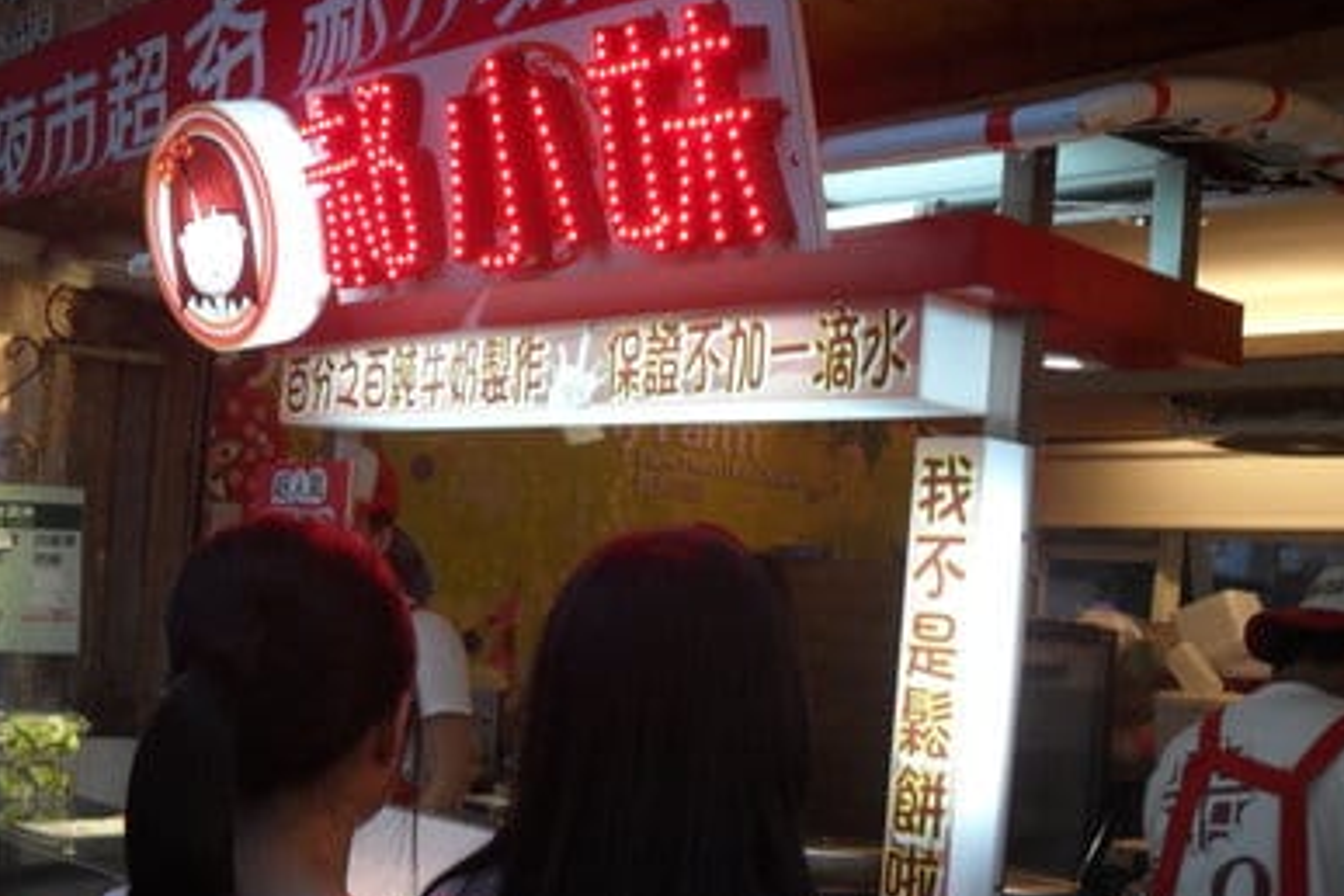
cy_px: 544
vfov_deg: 28.6
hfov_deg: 41.9
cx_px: 611
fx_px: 1755
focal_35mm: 47
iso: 100
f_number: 2.8
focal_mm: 6.2
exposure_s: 1/60
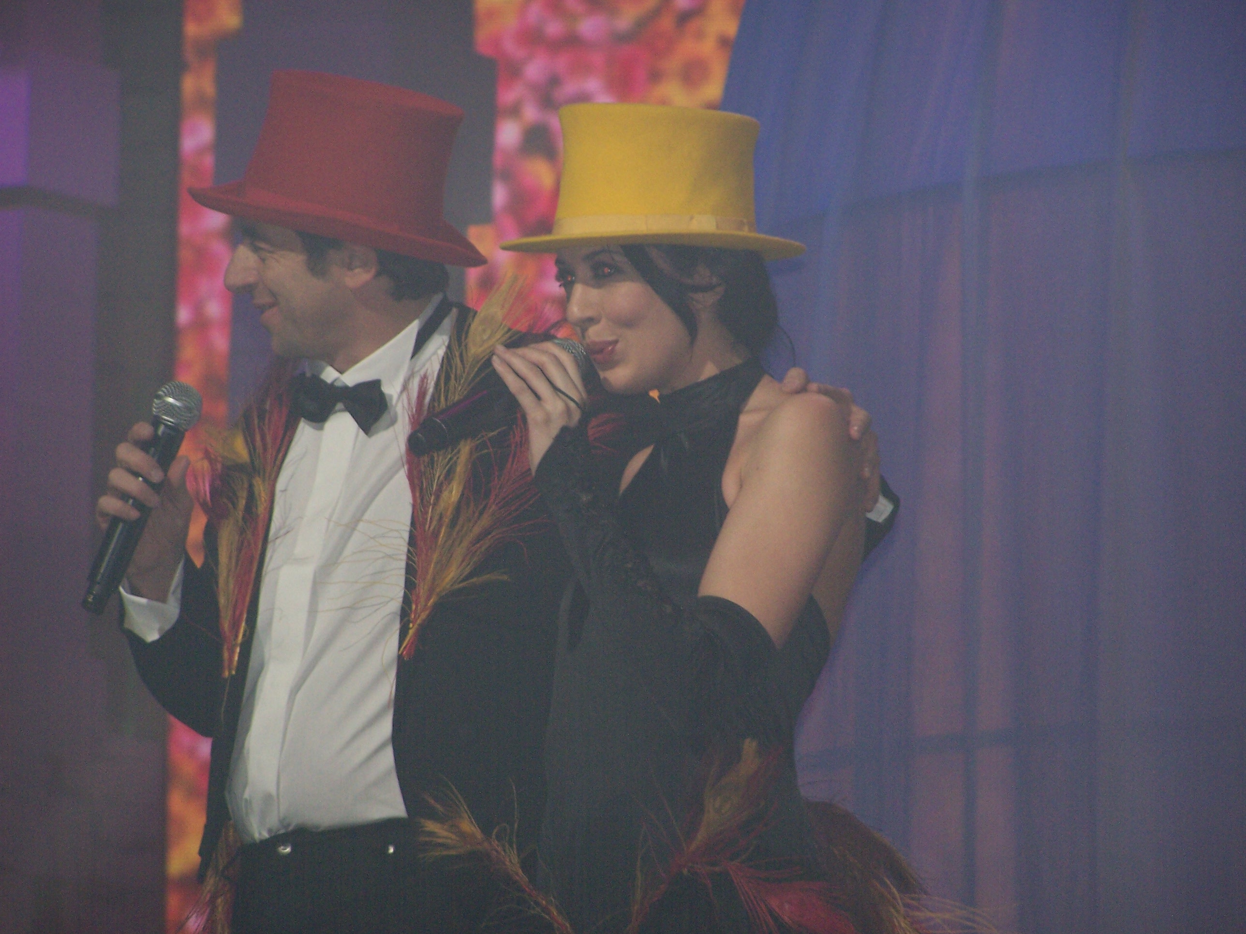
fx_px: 9287
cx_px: 623
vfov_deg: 5.8
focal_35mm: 258
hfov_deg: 7.7
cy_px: 467
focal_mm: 42.8
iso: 140
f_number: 3.6
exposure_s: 1/180
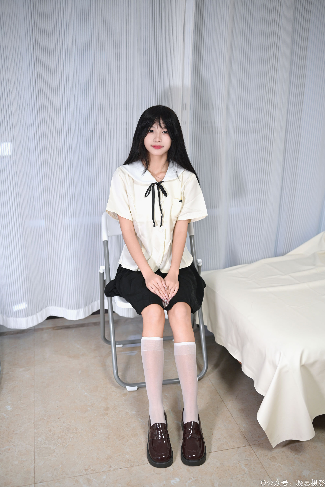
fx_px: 474
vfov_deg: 54.4
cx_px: 162
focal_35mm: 35
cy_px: 244
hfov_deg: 37.9
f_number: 2.2
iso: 640
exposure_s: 1/100
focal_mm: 35
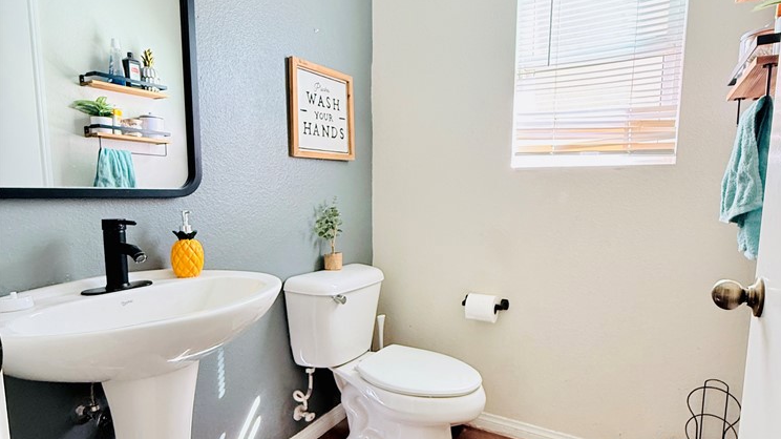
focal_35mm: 21
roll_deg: +0.2
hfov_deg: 83.8
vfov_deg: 53.4
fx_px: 435
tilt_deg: -6.6
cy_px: 246
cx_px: 401
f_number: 2.2
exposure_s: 1/76
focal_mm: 2.22
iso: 320
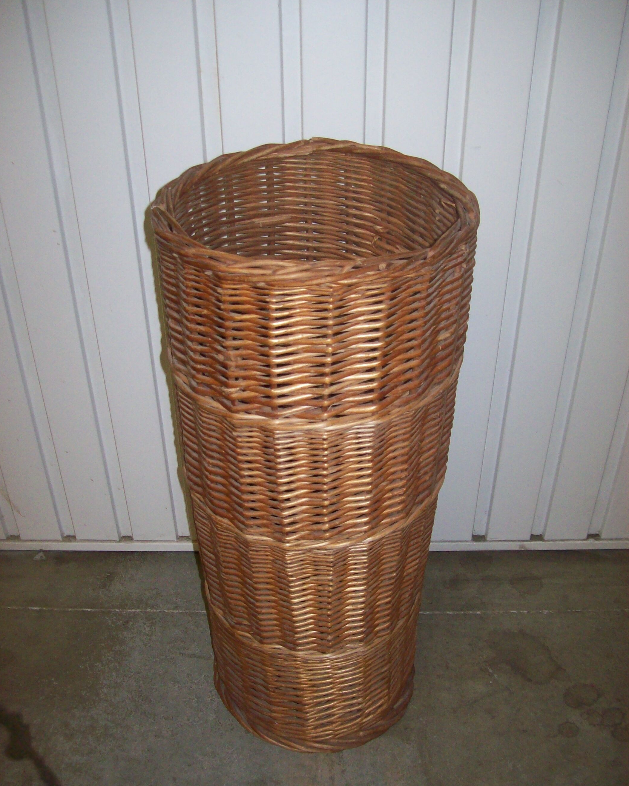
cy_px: 419
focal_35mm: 38
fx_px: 884
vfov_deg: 47.9
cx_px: 311
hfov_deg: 39.2
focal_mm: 6
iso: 200
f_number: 2.7
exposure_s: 1/64
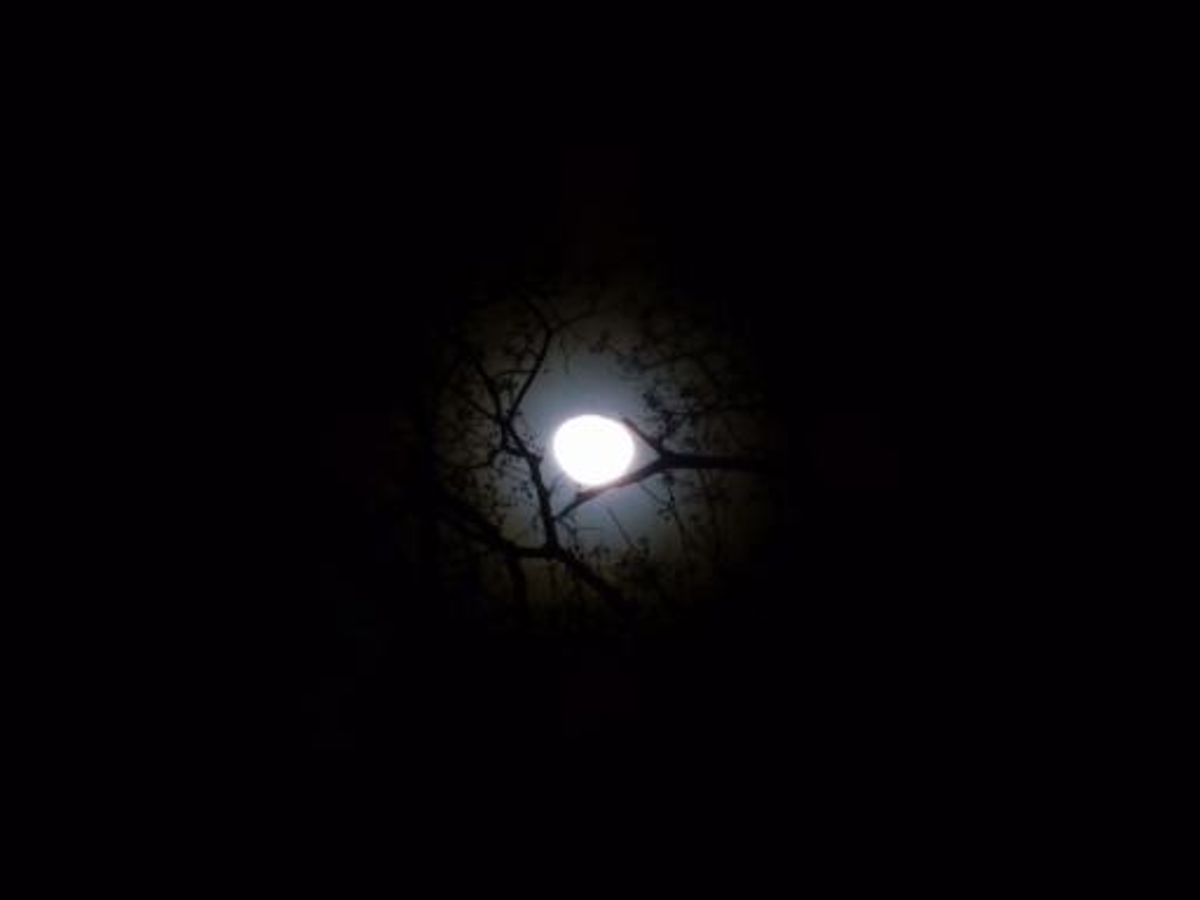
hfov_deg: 8.0
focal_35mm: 246
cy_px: 450
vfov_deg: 6.0
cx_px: 600
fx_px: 8528
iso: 640
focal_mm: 39.99
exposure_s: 1/10
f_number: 5.5
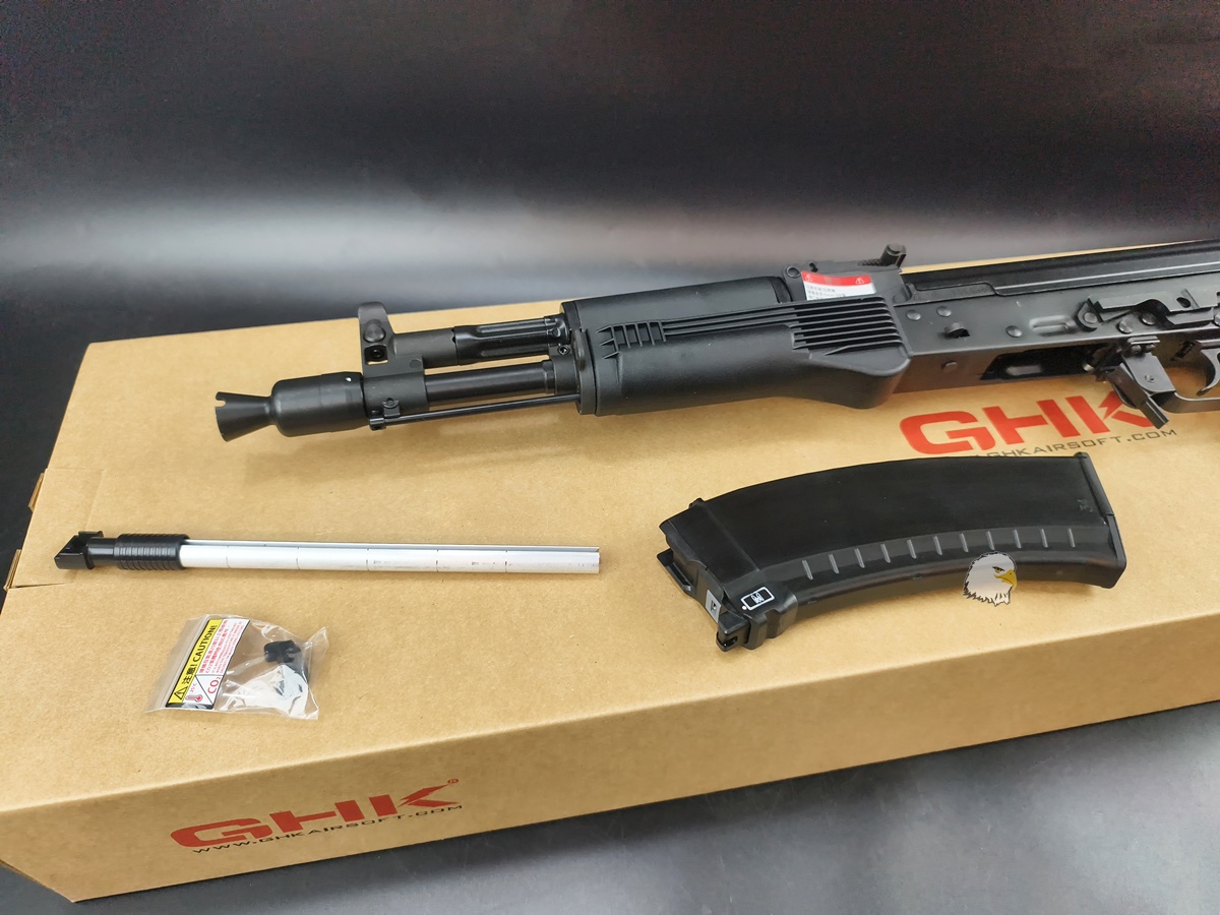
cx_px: 610
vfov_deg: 58.9
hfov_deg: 73.9
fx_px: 811
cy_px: 458
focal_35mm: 23
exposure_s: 1/60
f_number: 1.57
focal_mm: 6.54
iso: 320
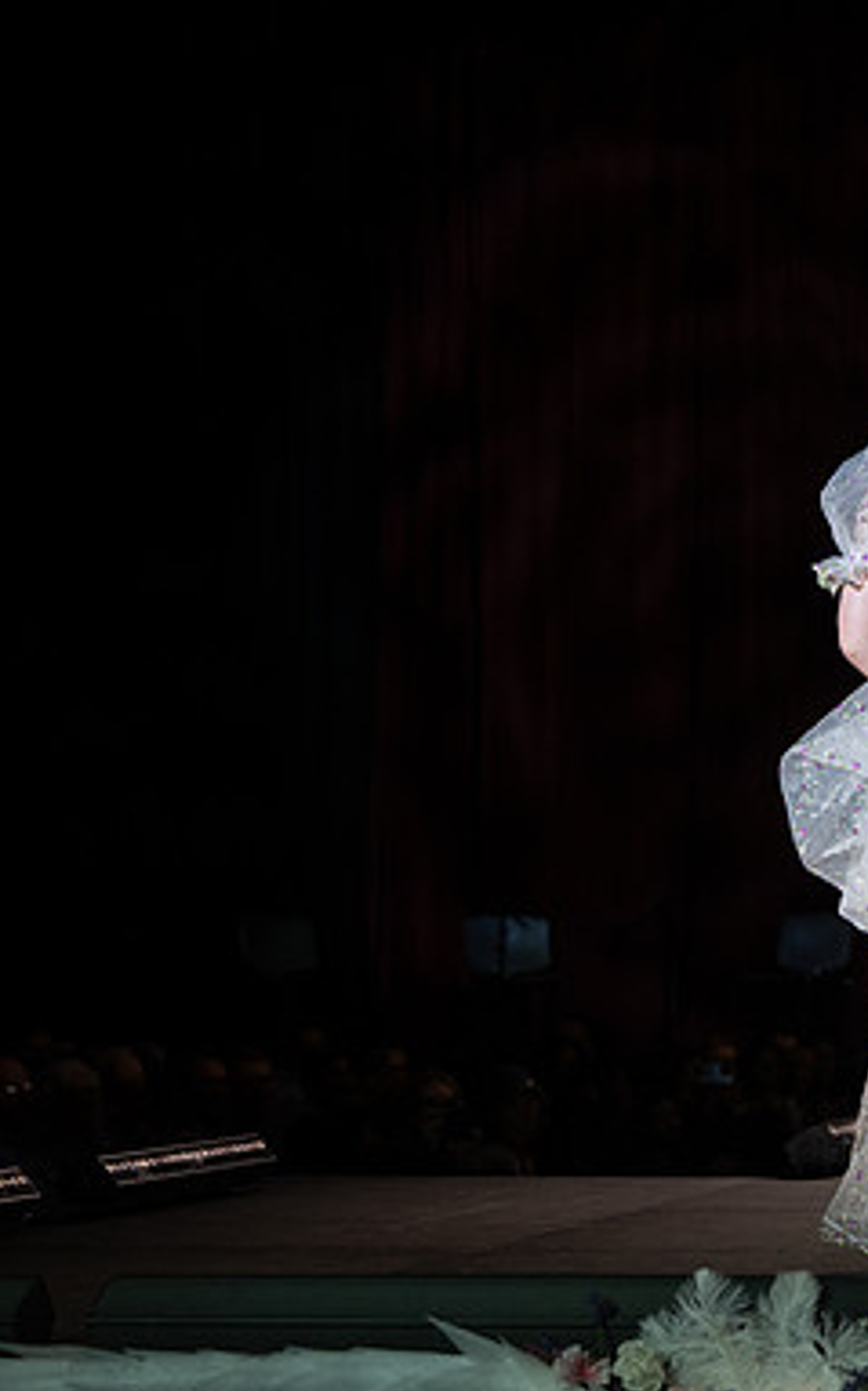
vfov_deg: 17.5
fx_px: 4509
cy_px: 699
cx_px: 1046
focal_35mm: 119
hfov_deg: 10.8
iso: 800
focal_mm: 77
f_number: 3.5
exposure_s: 1/640
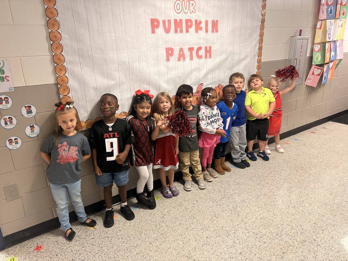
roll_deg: +1.9
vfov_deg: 53.1
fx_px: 261
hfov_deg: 67.3
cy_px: 130
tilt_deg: -18.6
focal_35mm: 26
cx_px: 174
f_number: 1.6
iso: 250
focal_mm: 5.96
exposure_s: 1/60
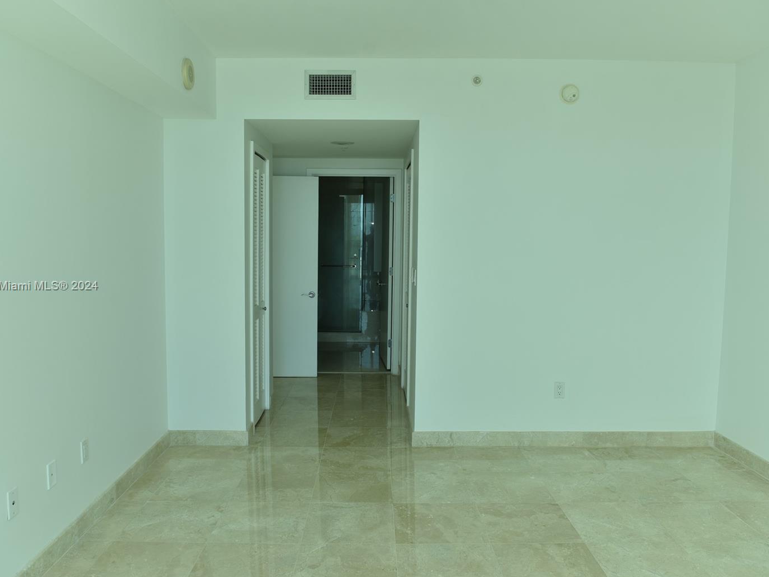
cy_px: 287
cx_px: 368
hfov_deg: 65.3
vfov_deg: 51.3
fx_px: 600
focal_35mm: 27
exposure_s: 1/125
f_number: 5
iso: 200
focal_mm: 24
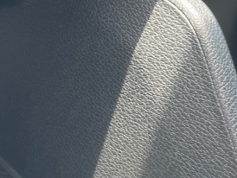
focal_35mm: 97
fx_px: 665
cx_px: -161
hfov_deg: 17.3
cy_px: 90
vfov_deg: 15.3
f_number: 1.6
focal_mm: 5.1
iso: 80
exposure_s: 1/121
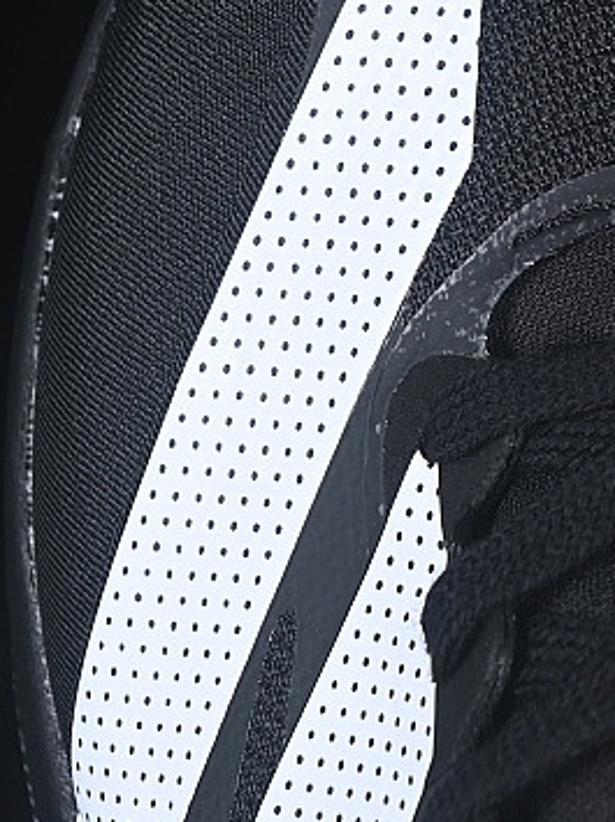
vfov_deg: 9.0
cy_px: 260
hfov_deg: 6.7
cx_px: 606
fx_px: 5218
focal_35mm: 220
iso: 160
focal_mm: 50
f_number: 6.3
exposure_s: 1/60
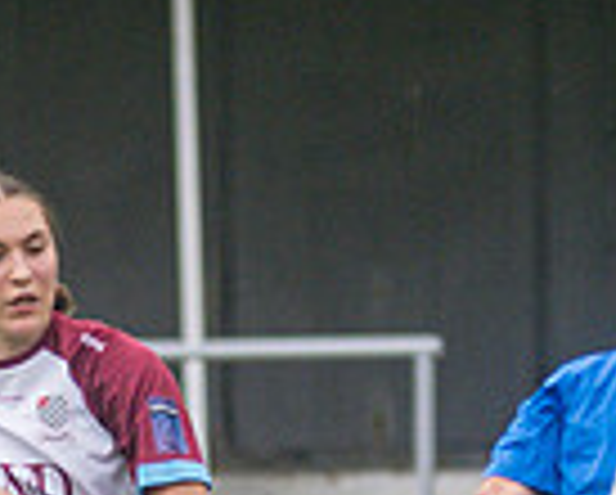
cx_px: 304
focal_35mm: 1309
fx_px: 23899
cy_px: 693
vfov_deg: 1.2
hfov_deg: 1.5
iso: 360
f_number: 4
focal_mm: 155
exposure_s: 1/1250
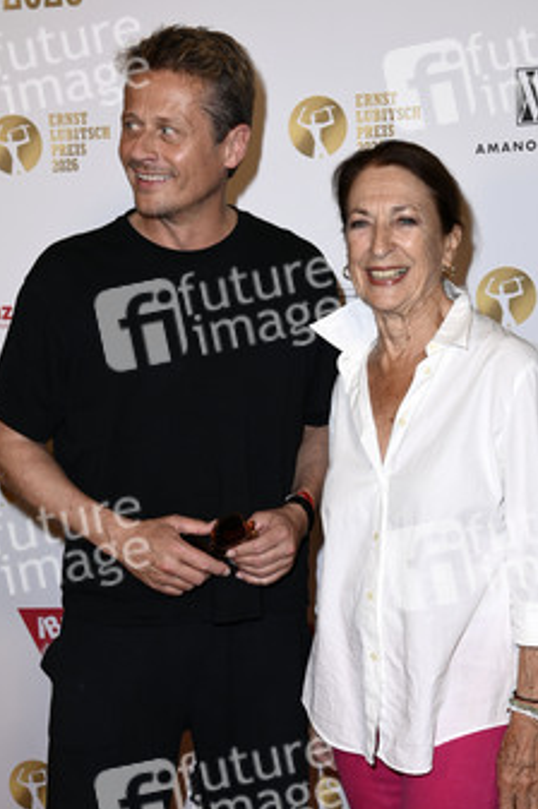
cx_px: 288
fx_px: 1280
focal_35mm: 57
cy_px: 435
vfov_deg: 35.1
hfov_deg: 23.7
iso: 640
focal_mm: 48
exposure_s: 1/200
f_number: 5.6
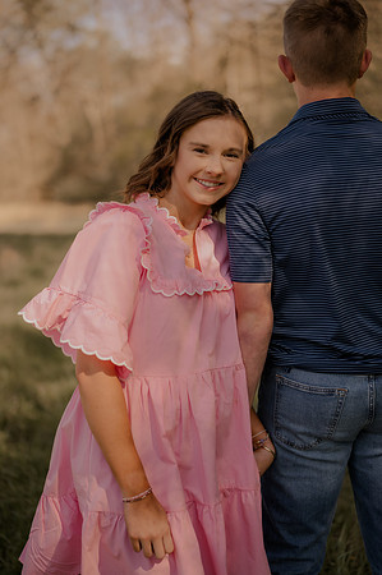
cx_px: 191
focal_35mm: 50
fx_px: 798
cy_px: 288
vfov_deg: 39.6
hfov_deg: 26.9
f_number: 1.8
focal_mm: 50
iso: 100
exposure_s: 1/1250
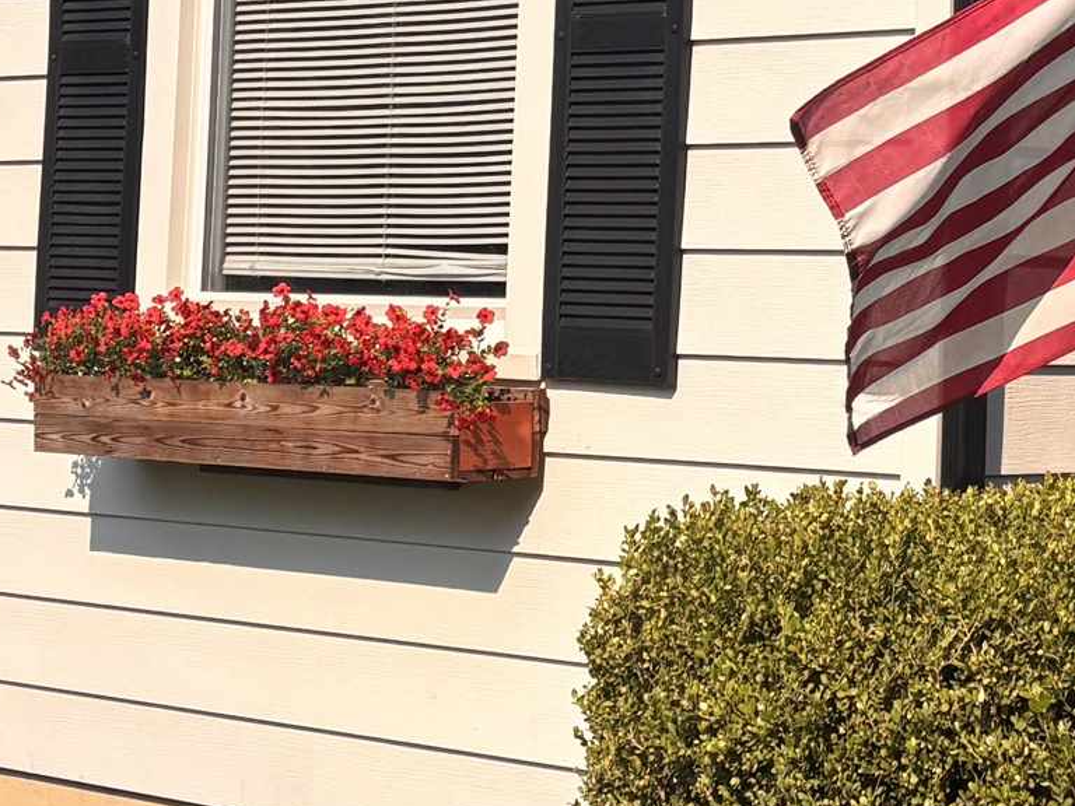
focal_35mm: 104
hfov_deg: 18.7
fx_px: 3230
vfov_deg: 14.1
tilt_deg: +2.5
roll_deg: -2.0
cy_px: 130
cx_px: 851
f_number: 1.6
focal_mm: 5.96
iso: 50
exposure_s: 1/3937
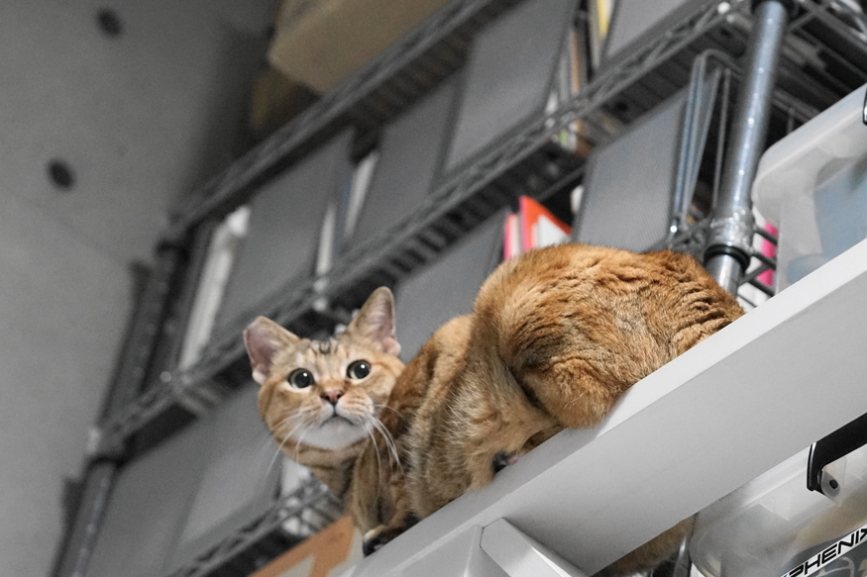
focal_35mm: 181
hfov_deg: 11.4
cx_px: 380
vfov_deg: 7.6
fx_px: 4358
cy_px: 207
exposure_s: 1/50
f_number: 5
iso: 6400
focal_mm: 132
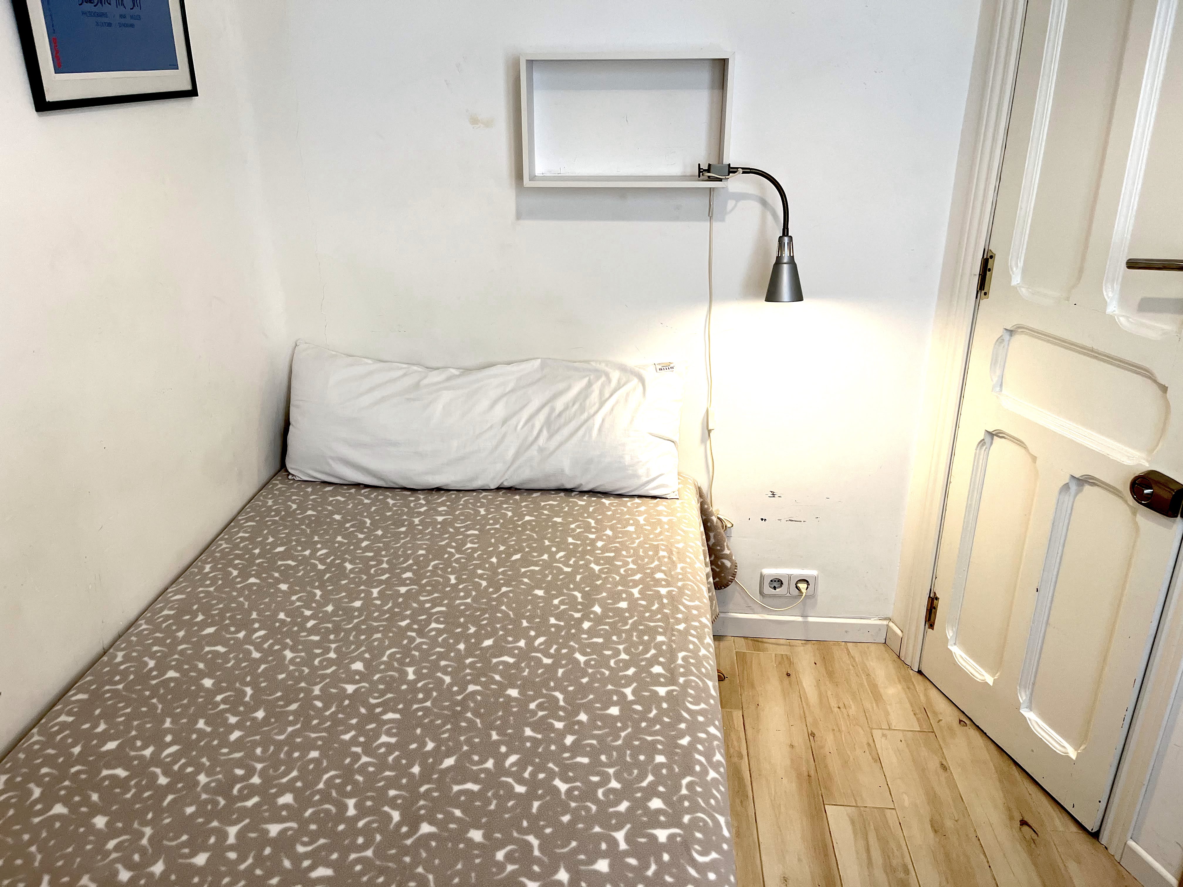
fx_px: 889
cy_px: 444
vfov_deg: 53.1
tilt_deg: -23.5
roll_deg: +0.9
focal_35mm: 26
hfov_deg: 67.3
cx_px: 592
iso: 100
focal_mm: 5.1
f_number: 1.6
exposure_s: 1/121
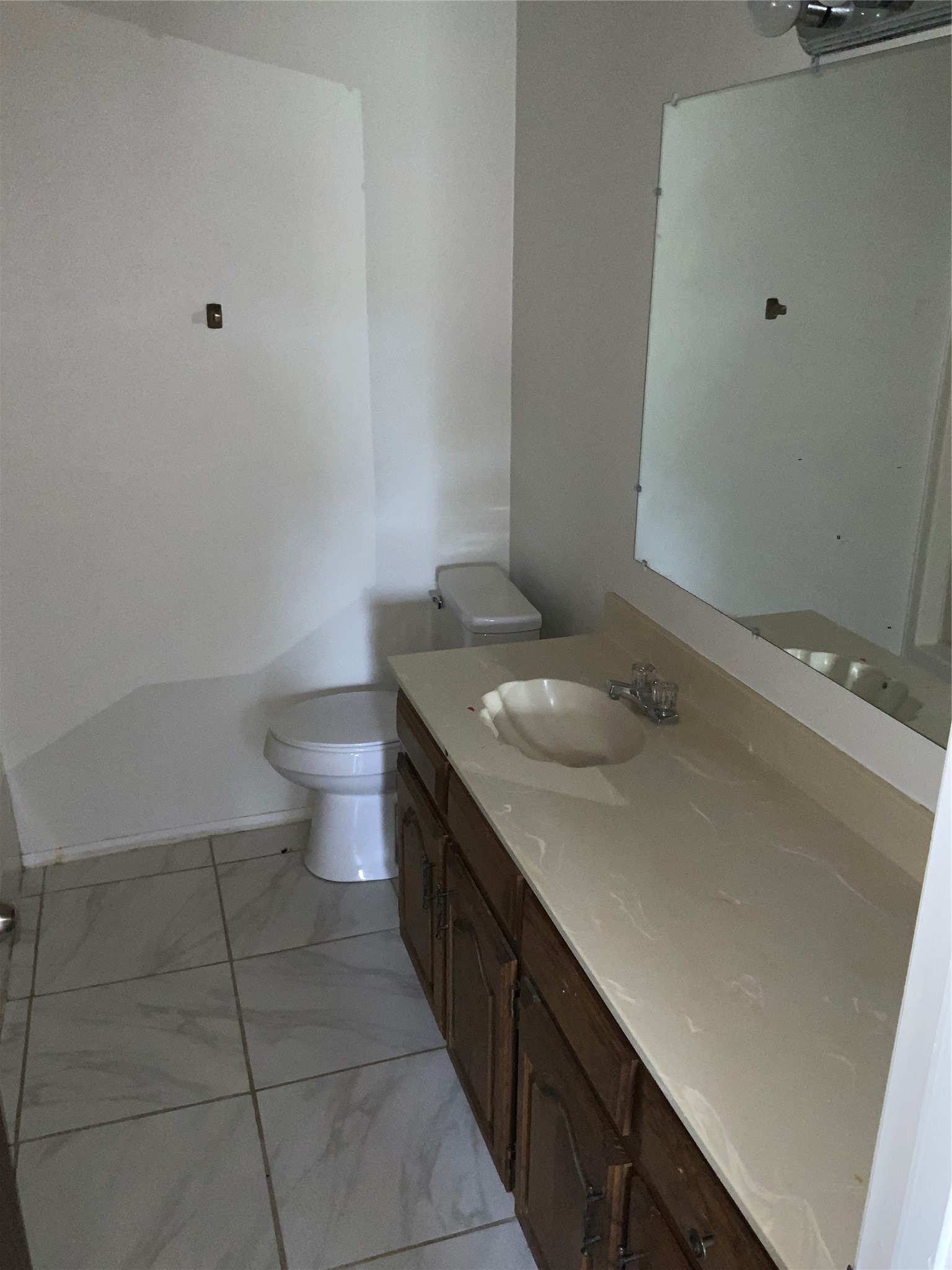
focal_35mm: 29
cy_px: 635
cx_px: 476
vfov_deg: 61.7
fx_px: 1063
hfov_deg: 48.2
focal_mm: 3
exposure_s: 1/40
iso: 100
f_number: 1.8
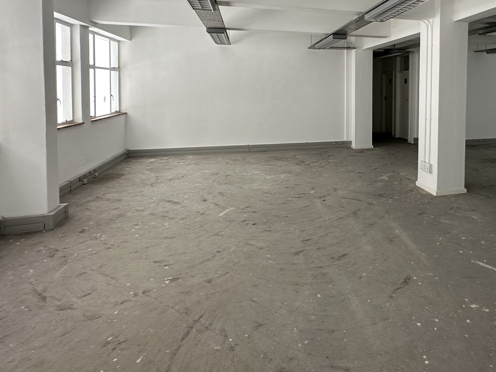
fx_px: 344
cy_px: 100
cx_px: 346
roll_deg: -1.3
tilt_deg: +1.2
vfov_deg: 54.5
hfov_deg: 68.7
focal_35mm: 24
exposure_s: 1/99
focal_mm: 2.22
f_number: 2.2
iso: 80
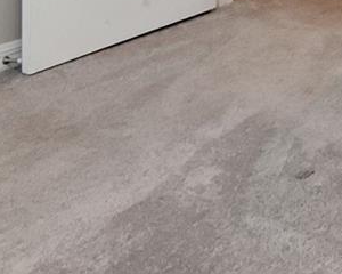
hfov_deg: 20.9
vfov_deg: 15.4
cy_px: -249
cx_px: 450
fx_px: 835
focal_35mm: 82
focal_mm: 11
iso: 800
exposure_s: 1/13
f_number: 9
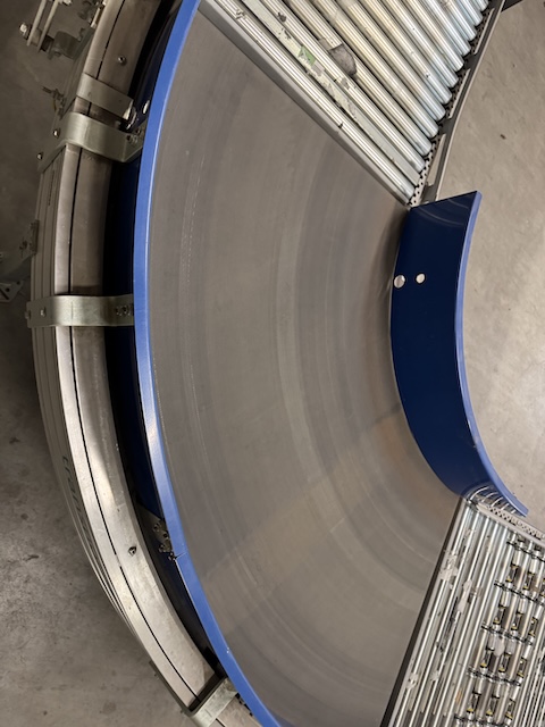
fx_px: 504
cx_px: 272
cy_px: 364
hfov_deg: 56.8
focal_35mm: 24
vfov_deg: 71.6
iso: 400
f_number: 1.78
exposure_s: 1/50
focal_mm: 6.76
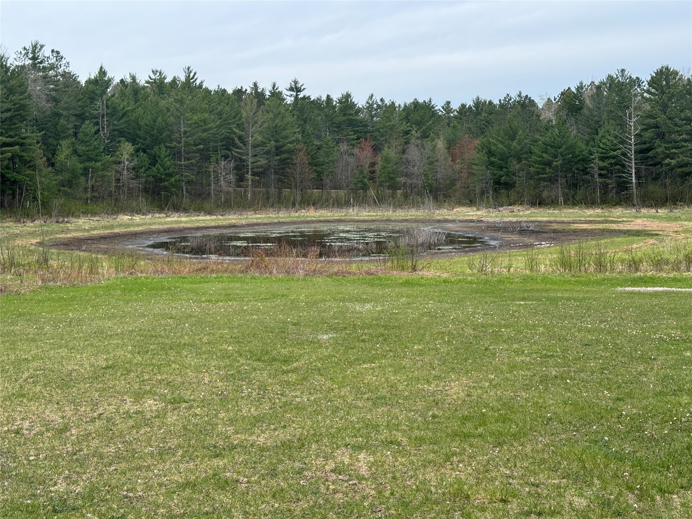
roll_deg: -0.2
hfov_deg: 39.7
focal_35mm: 48
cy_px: 260
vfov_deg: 30.3
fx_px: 960
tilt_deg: -1.4
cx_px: 346
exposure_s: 1/980
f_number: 1.78
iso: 64
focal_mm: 6.76
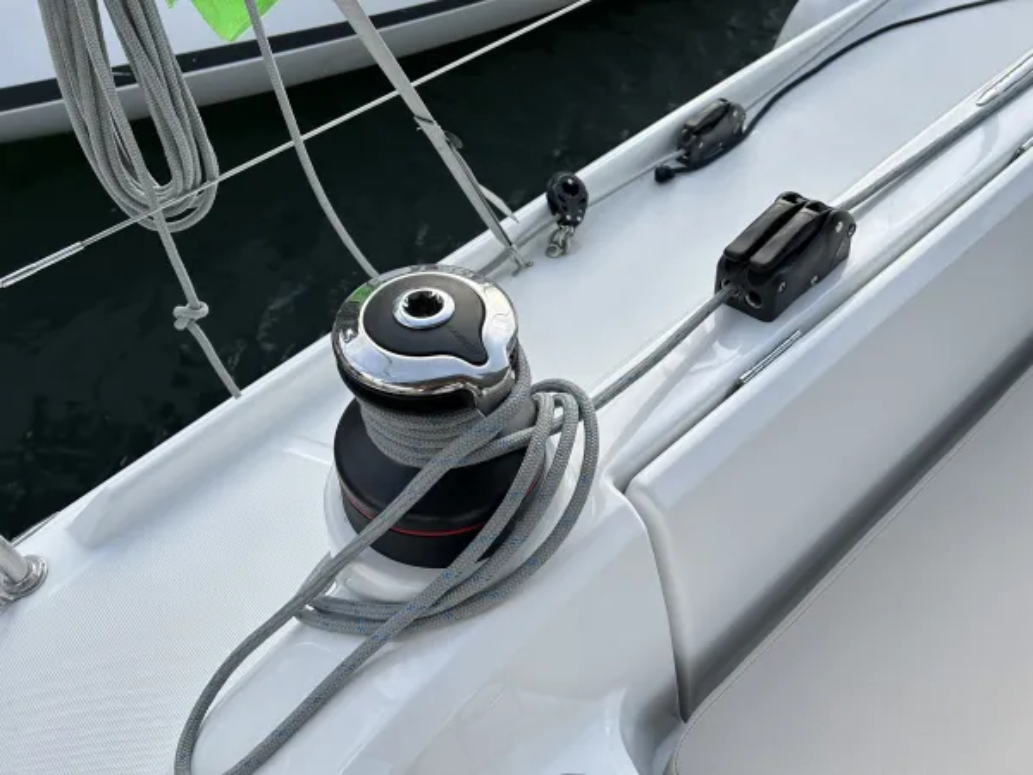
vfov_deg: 53.1
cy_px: 388
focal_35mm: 26
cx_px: 516
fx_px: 776
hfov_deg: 67.3
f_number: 1.5
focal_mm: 5.7
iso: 50
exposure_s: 1/1100
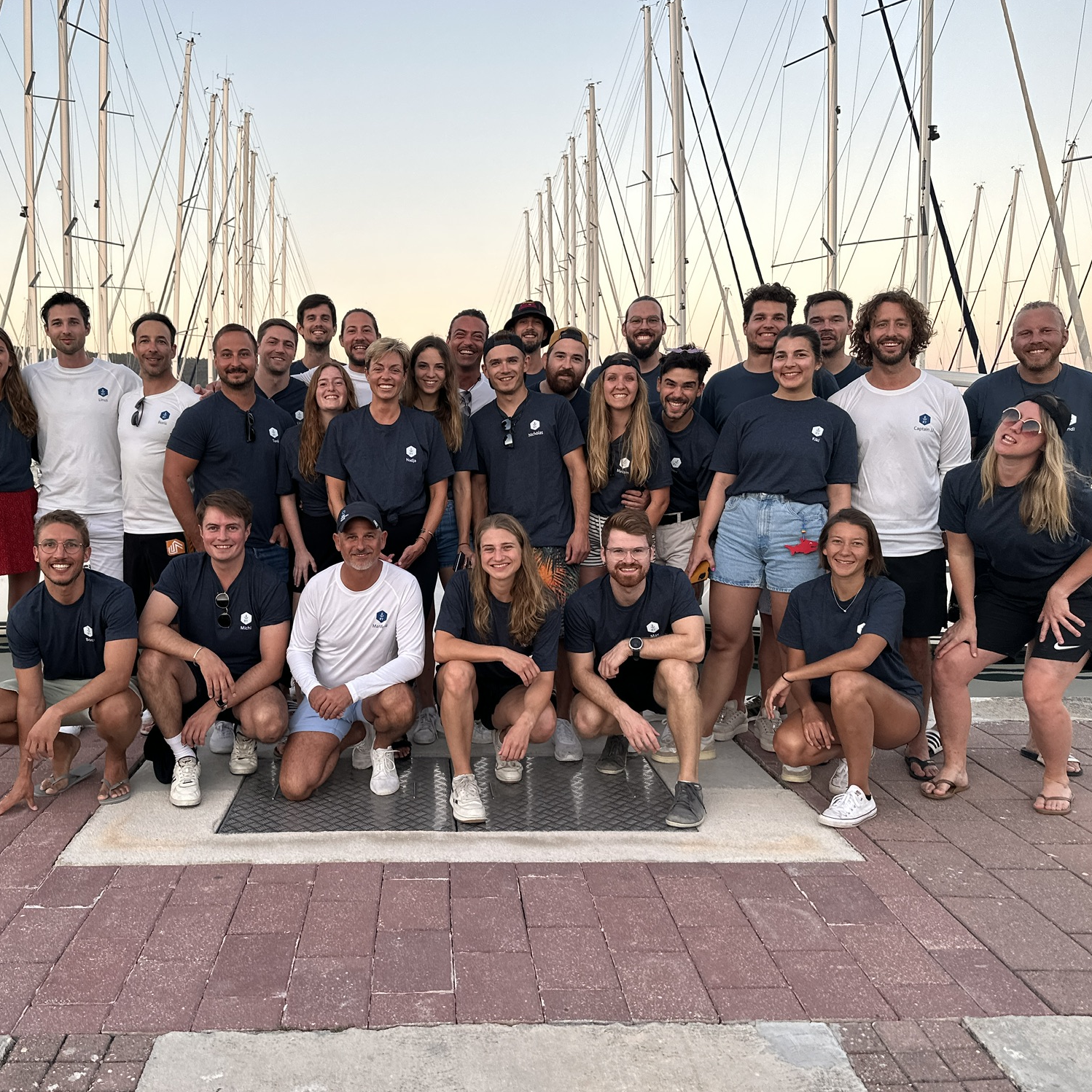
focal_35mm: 29
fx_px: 1035
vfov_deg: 55.6
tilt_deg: -6.7
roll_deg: +0.6
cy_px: 545
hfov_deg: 55.0
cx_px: 407
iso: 64
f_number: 1.78
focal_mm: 6.86
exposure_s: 1/173
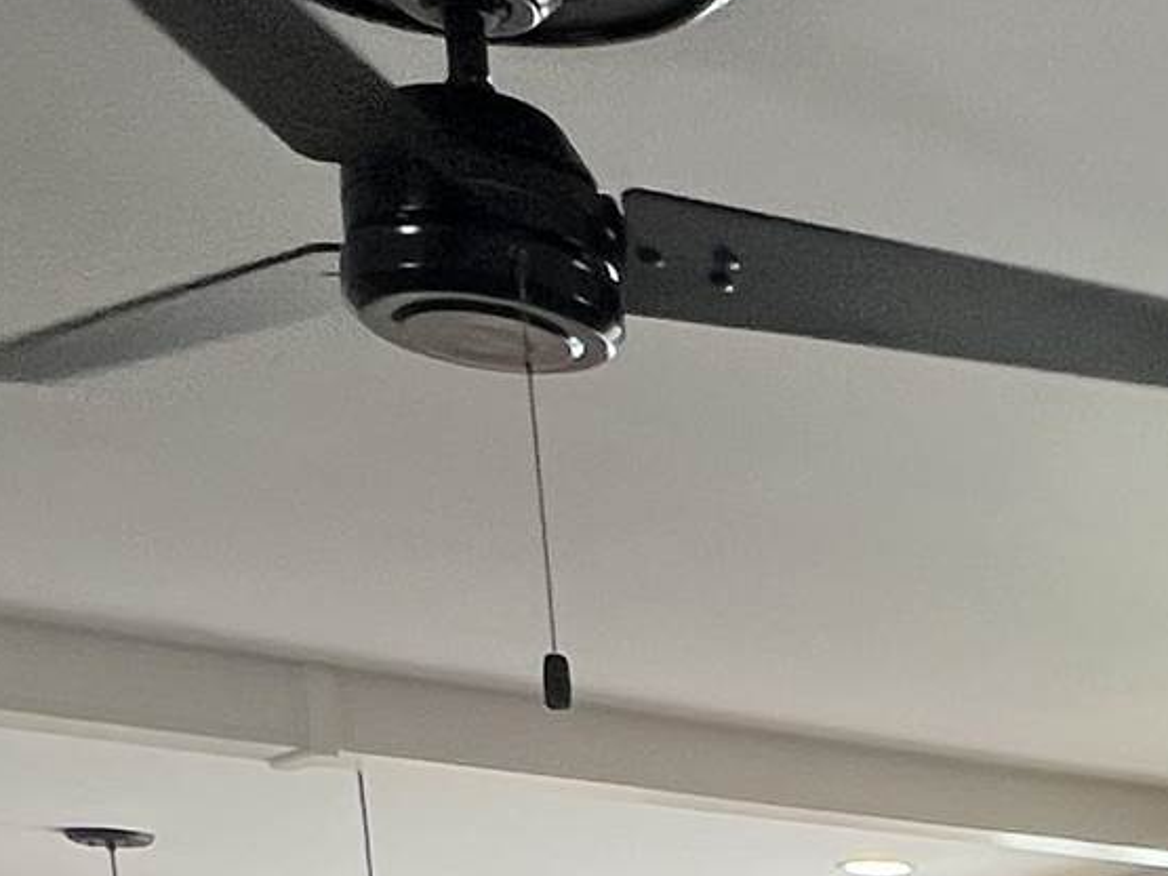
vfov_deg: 16.7
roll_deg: +1.9
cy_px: 1617
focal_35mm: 72
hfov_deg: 22.1
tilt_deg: -8.5
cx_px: 1772
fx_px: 2429
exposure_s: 1/120
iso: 64
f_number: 1.8
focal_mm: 1.57
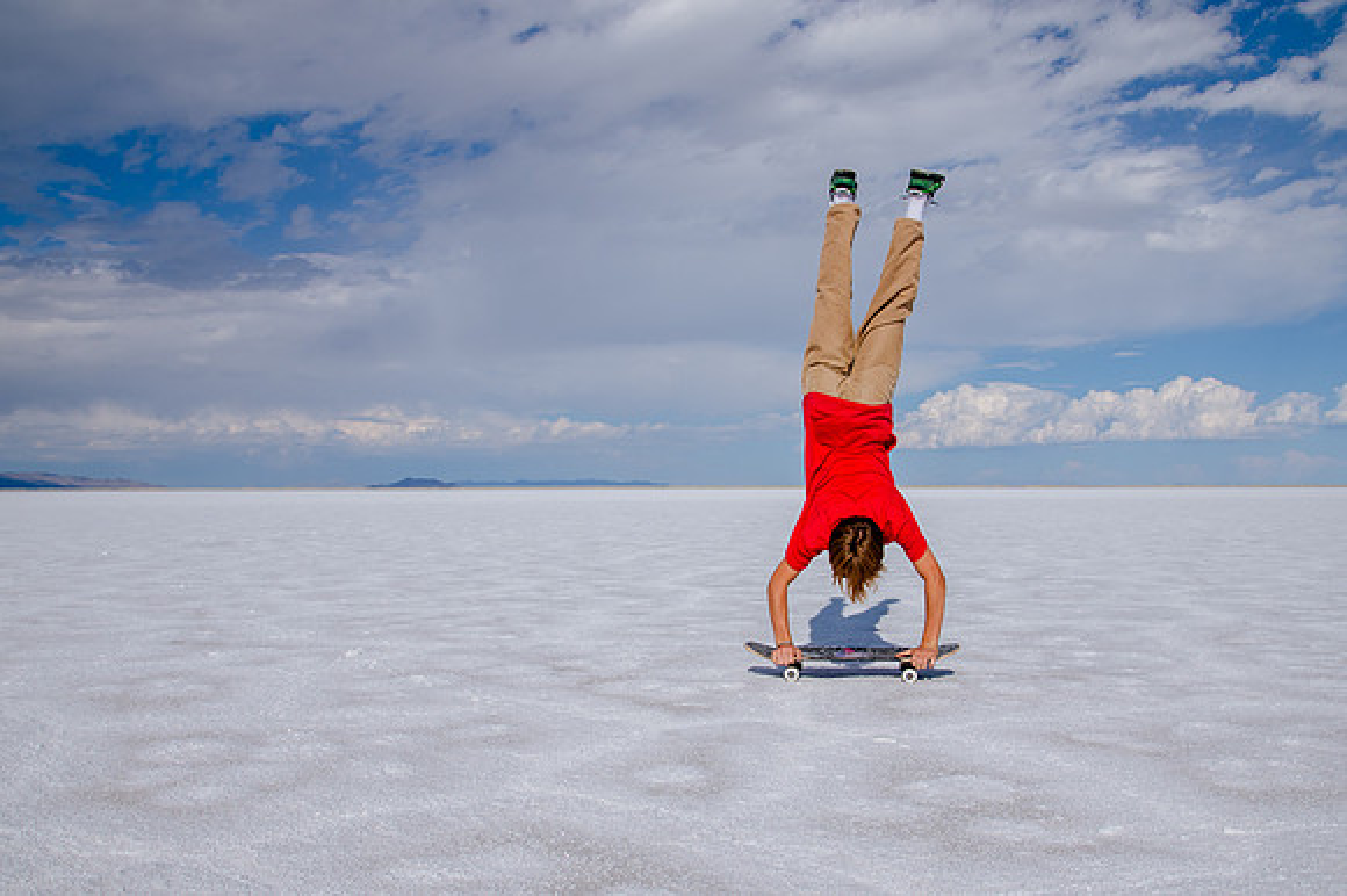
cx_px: 709
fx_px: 1144
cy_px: 525
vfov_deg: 42.7
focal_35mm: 31
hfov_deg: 61.0
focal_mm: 24
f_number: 10
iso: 250
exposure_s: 1/1250
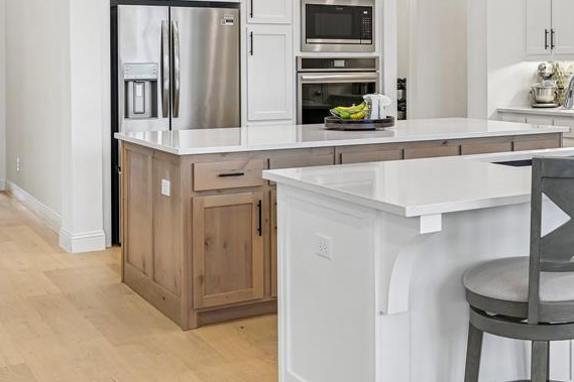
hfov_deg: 35.5
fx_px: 861
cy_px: 63
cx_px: 472
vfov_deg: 24.5
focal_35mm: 54
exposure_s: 1/40
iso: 400
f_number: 8
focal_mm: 30
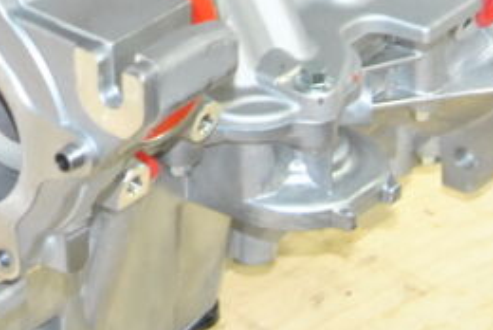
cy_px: -229
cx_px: -146
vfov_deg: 5.7
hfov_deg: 8.4
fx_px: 3290
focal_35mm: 240
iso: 800
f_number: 5
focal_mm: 26
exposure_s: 1/60
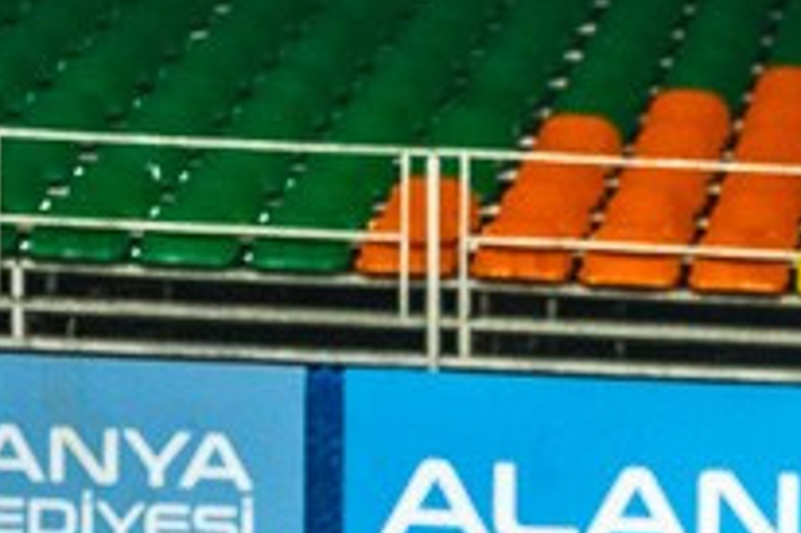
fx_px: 5536
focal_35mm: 249
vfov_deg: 5.3
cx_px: 1777
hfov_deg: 7.8
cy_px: 1305
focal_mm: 40
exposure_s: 1/800
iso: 800
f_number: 3.2
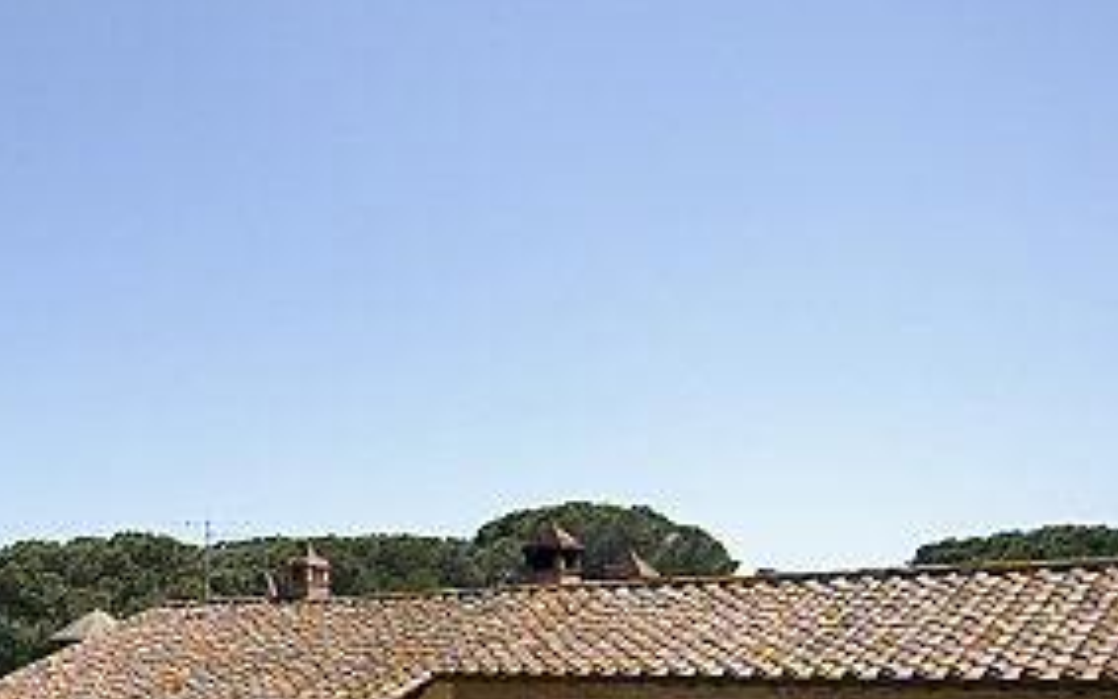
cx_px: 63
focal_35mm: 39
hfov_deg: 44.6
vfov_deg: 30.7
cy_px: 683
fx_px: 1189
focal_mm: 12
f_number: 4
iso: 250
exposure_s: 1/1250
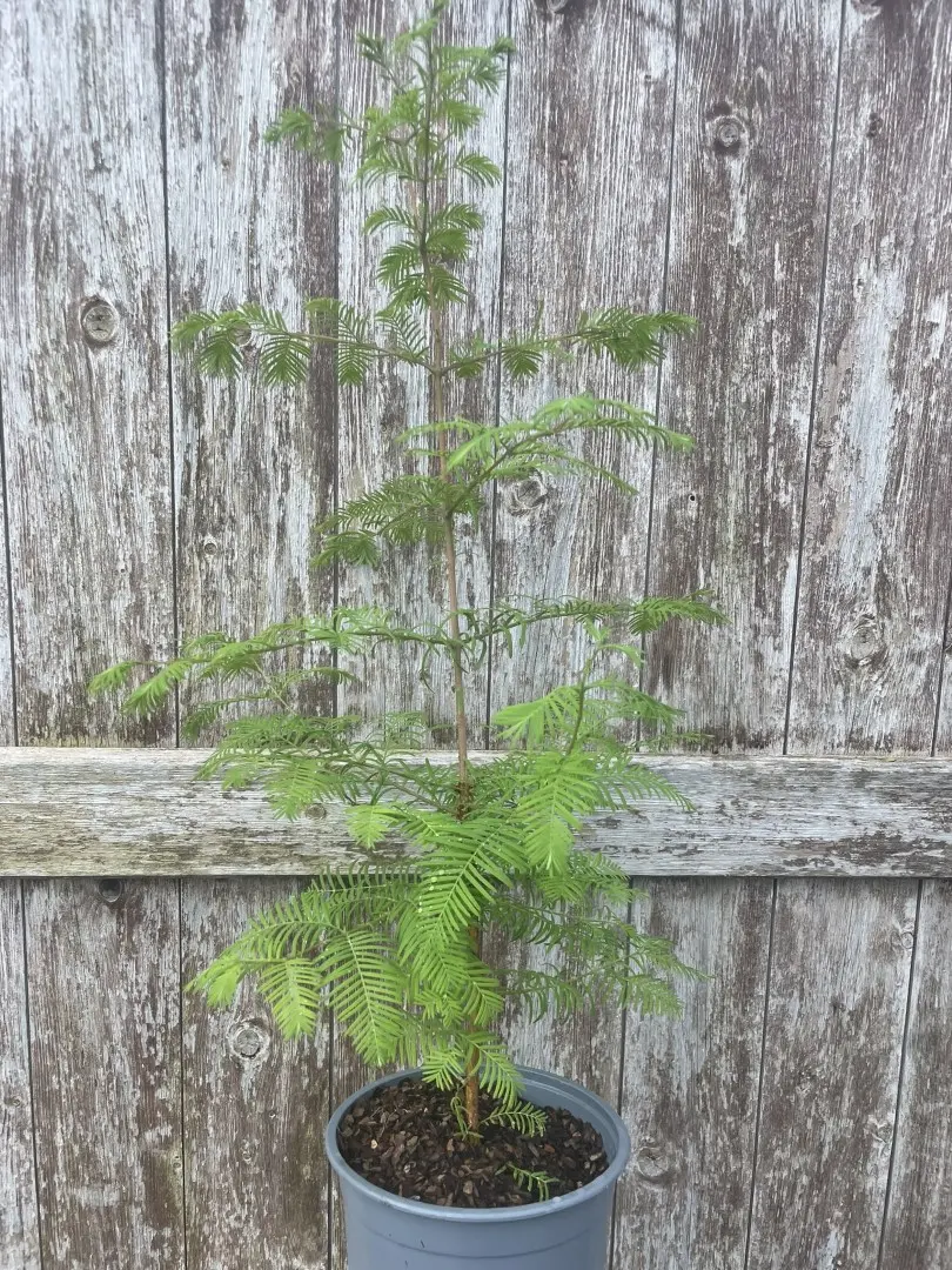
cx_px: 476
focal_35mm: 26
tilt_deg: -9.4
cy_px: 635
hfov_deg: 53.1
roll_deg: -2.8
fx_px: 953
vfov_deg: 67.3
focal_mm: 4.2
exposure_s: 1/477
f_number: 1.6
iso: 32
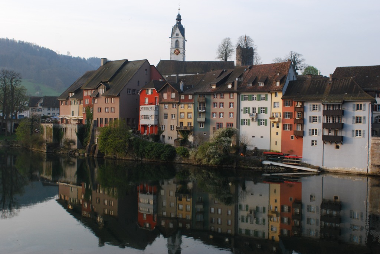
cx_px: 190
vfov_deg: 37.0
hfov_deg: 53.1
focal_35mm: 36
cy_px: 127
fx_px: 380
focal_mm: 24
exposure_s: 1/160
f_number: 8
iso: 400
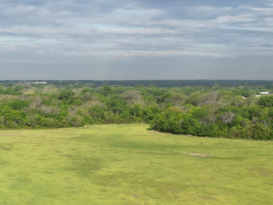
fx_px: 663
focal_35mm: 84
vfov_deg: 16.8
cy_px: 249
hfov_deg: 21.9
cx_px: -36
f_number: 1.7
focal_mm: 6.72
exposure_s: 1/2500
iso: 100
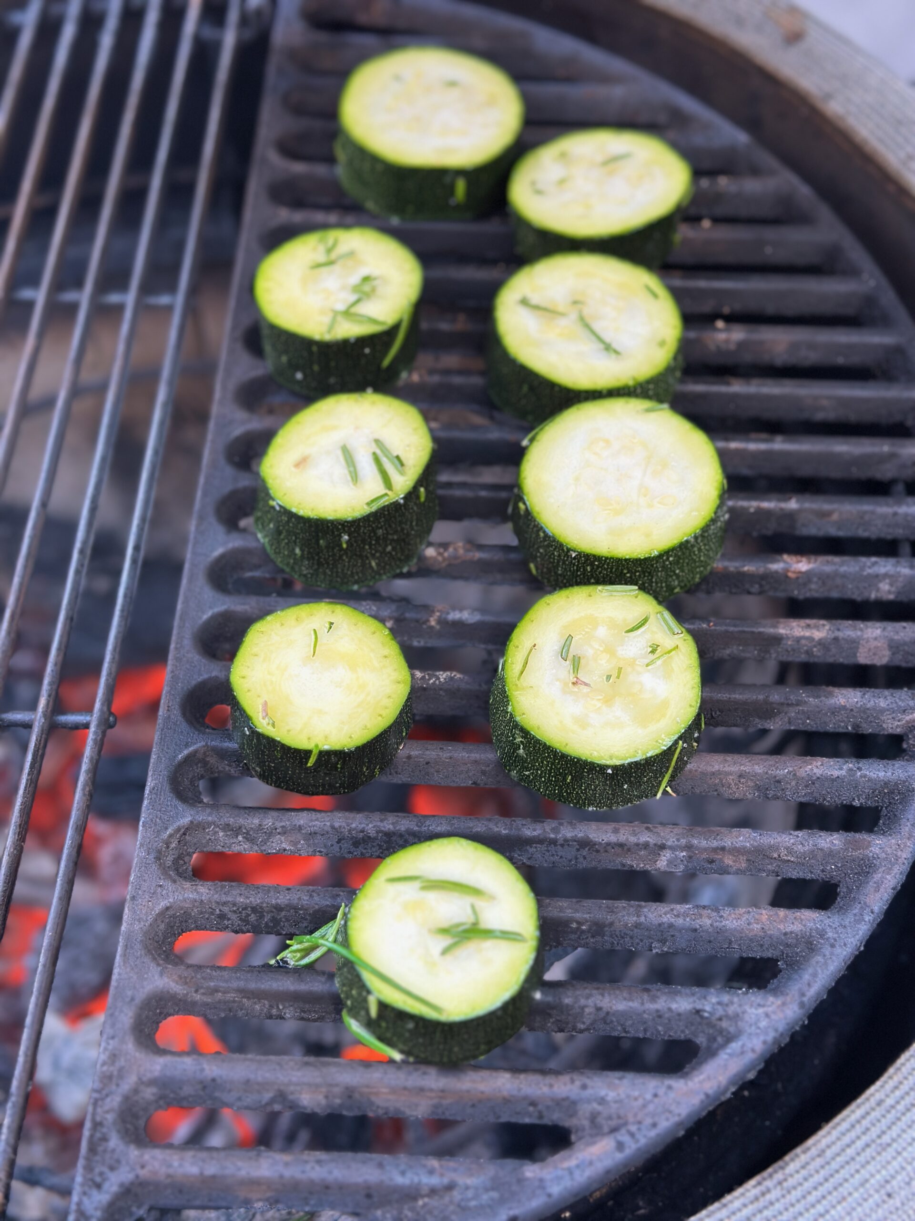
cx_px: 458
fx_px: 1692
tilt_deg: -55.6
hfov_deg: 30.3
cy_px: 610
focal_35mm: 48
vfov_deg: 39.7
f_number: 1.78
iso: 80
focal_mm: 6.86
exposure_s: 1/258
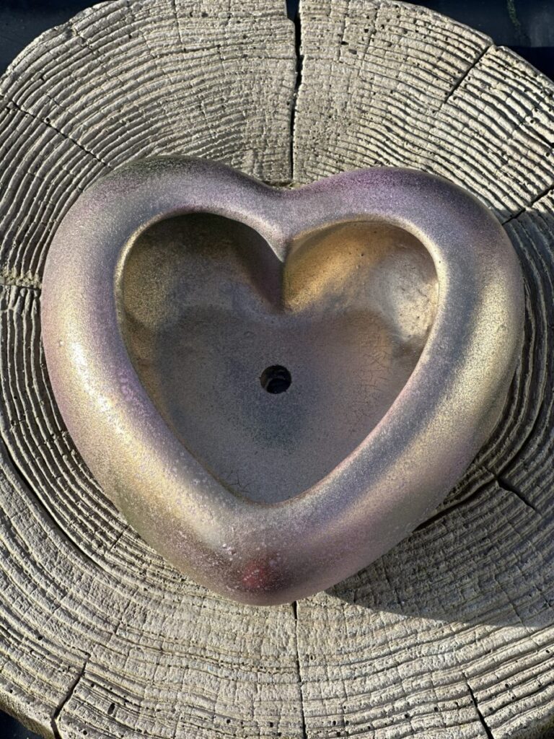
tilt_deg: -66.6
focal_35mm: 77
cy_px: 370
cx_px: 277
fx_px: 1643
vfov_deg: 25.3
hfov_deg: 19.1
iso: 25
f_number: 2.8
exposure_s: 1/218
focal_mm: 9
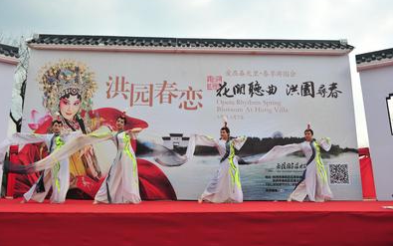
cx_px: 195
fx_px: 353
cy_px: 119
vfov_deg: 38.3
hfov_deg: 58.1
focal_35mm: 33
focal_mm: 32
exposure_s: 1/1250
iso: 250
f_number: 5
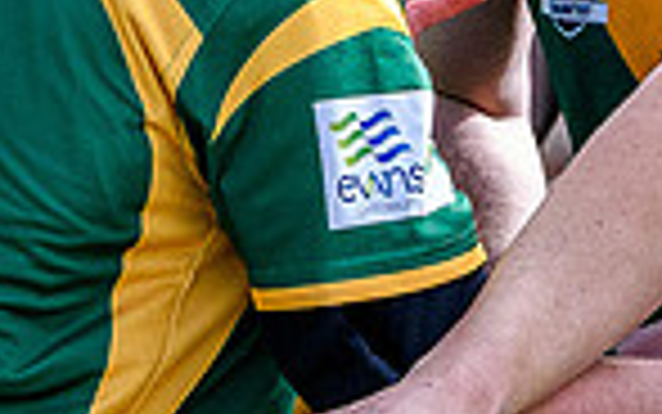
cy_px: -155
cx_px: 1212
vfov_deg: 0.8
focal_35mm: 1672
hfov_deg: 1.3
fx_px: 30177
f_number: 5.6
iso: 1400
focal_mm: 145
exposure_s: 1/1600
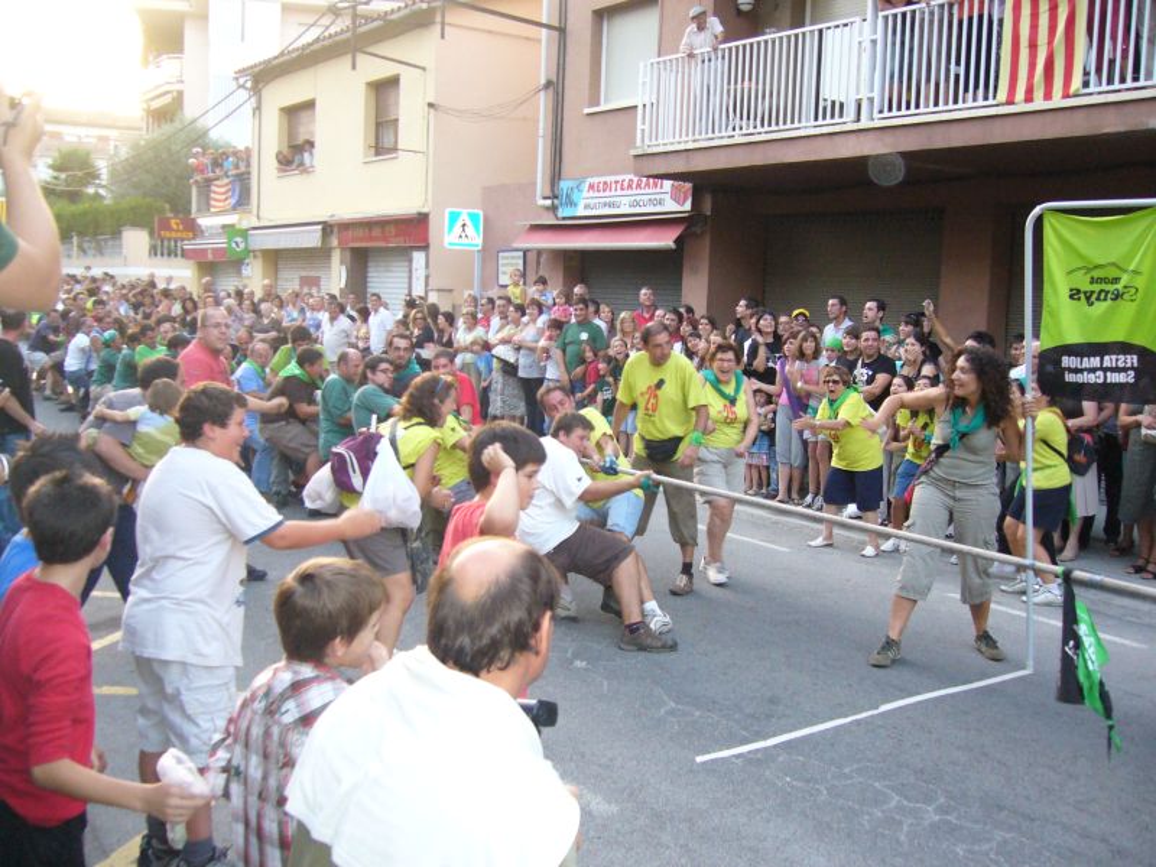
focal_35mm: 35
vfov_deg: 40.7
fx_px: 1169
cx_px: 578
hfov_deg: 52.6
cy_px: 434
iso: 250
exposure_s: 1/60
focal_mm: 5.8
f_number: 2.8
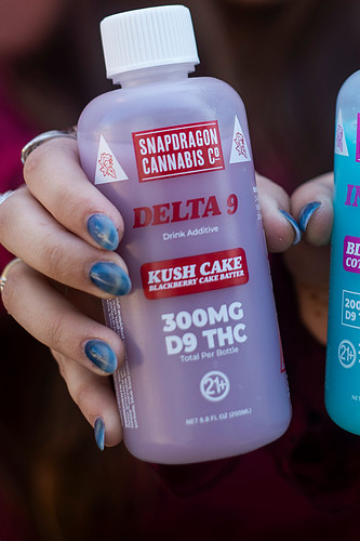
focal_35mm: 96
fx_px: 1441
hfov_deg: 14.2
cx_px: 276
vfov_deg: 20.8
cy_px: 61
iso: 200
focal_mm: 50
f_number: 2.8
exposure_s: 1/400
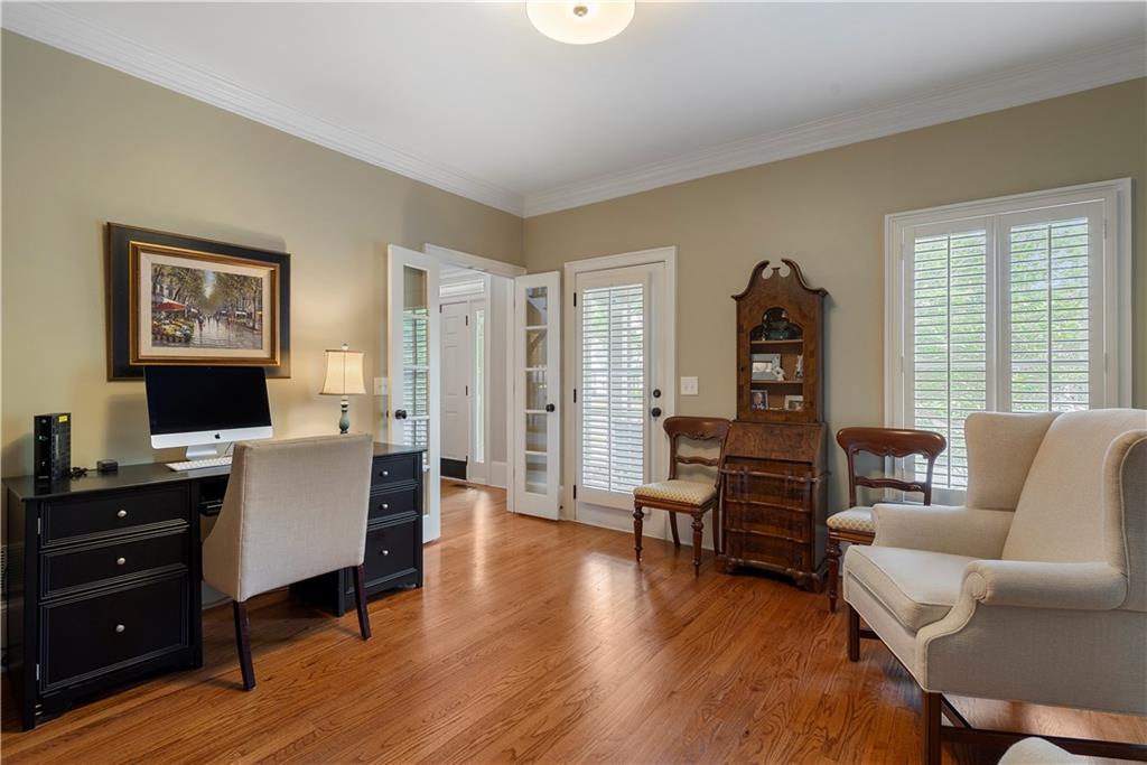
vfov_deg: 73.8
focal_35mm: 16
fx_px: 510
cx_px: 574
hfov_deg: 96.7
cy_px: 382
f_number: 8
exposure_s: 1/10
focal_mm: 16
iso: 640
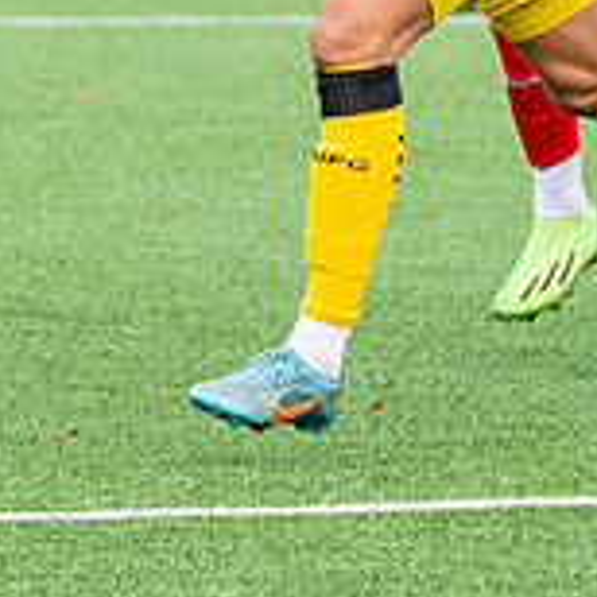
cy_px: -494
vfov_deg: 2.3
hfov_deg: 2.3
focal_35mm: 776
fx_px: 15141
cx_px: 370
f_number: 4
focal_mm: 103
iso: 800
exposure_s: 1/1600
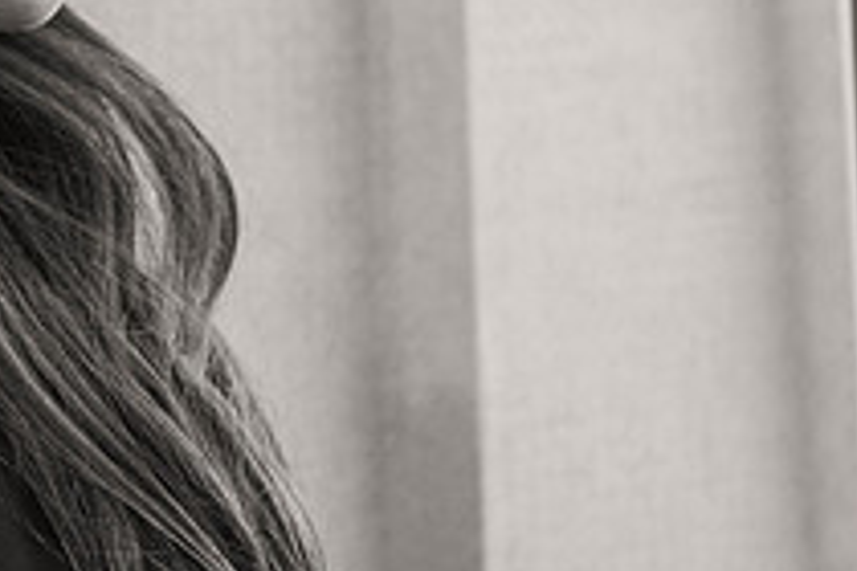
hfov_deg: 10.6
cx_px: 78
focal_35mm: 193
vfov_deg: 7.1
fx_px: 4594
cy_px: -149
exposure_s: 1/500
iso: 1000
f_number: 2.8
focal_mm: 70
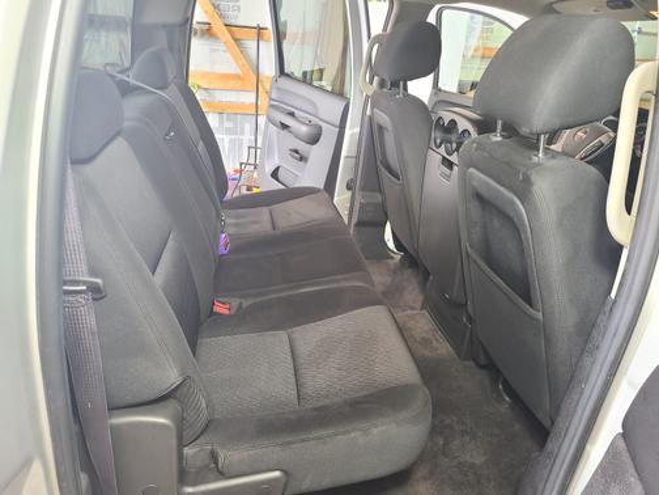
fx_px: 495
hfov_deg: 67.3
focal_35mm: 26
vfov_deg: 53.1
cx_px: 330
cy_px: 248
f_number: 1.8
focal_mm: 5.4
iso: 320
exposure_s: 1/40
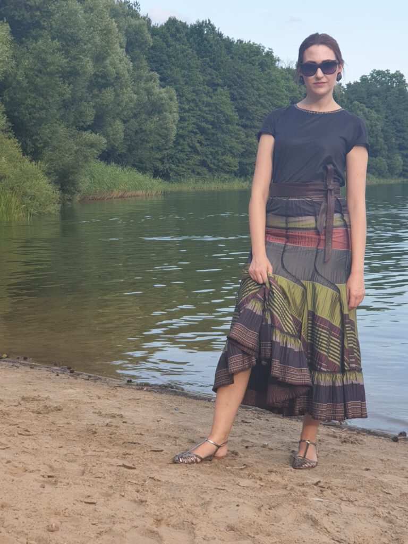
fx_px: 817
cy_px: 272
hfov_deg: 28.0
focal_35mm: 52
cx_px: 204
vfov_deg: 36.8
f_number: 2.4
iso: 25
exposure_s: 1/192
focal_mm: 6
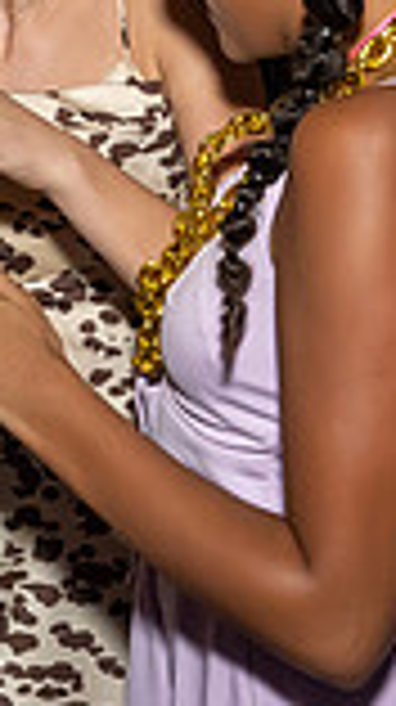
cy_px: 360
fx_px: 2059
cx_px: -227
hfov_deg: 10.5
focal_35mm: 110
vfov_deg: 19.5
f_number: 7.1
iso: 1000
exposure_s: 1/250
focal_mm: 17
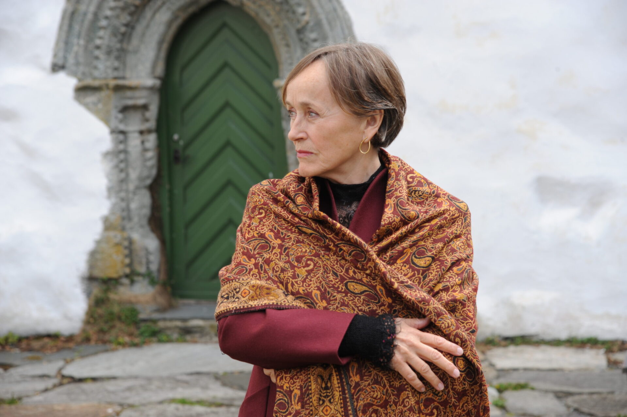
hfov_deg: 22.2
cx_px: 314
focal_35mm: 92
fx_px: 1601
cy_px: 208
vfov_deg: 14.8
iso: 200
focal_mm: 92
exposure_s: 1/160
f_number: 6.3
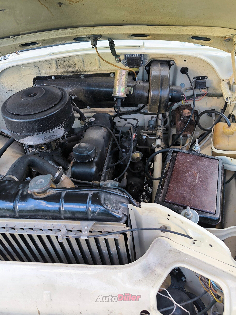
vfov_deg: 63.4
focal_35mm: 28
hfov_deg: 49.7
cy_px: 158
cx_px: 118
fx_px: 255
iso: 50
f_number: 1.9
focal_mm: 6.92
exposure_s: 1/100
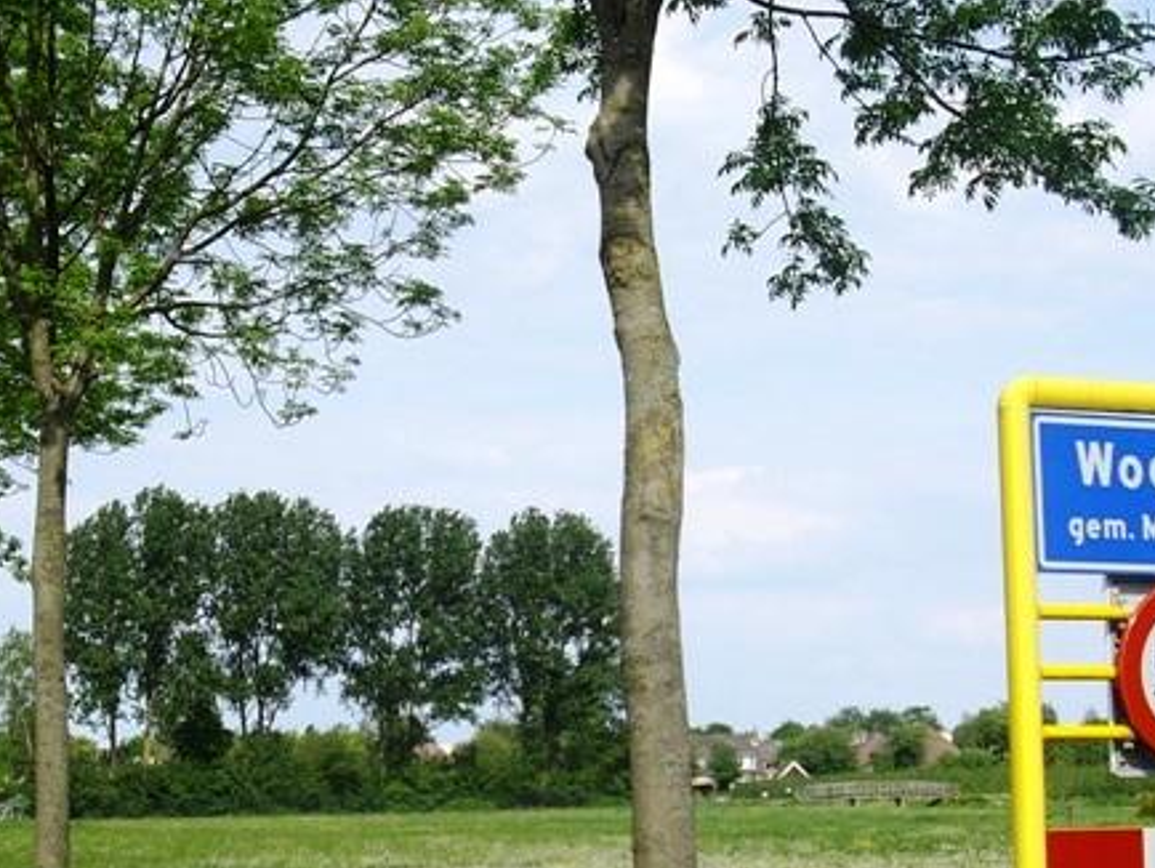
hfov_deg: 33.8
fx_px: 1870
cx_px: 830
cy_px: 594
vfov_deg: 26.0
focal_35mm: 56
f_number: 8
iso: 64
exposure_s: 1/100
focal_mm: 7.9
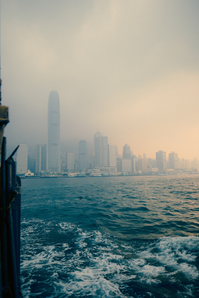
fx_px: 199
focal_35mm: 24
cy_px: 149
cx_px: 100
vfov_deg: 73.7
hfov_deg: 53.1
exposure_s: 1/1000
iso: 160
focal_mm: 16
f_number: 1.4
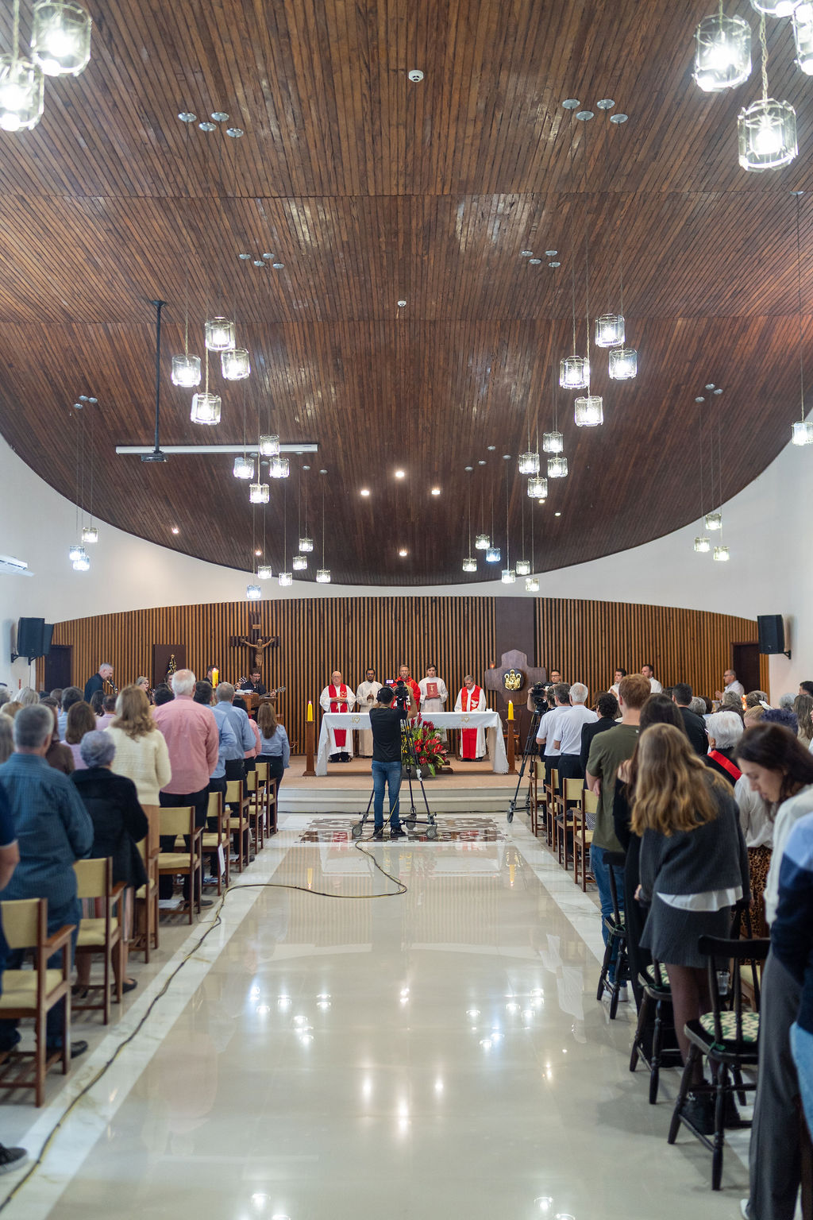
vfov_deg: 54.4
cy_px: 610
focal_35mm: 35
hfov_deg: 37.9
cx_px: 406
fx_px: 1186
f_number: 1.8
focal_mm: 35
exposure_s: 1/160
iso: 1000
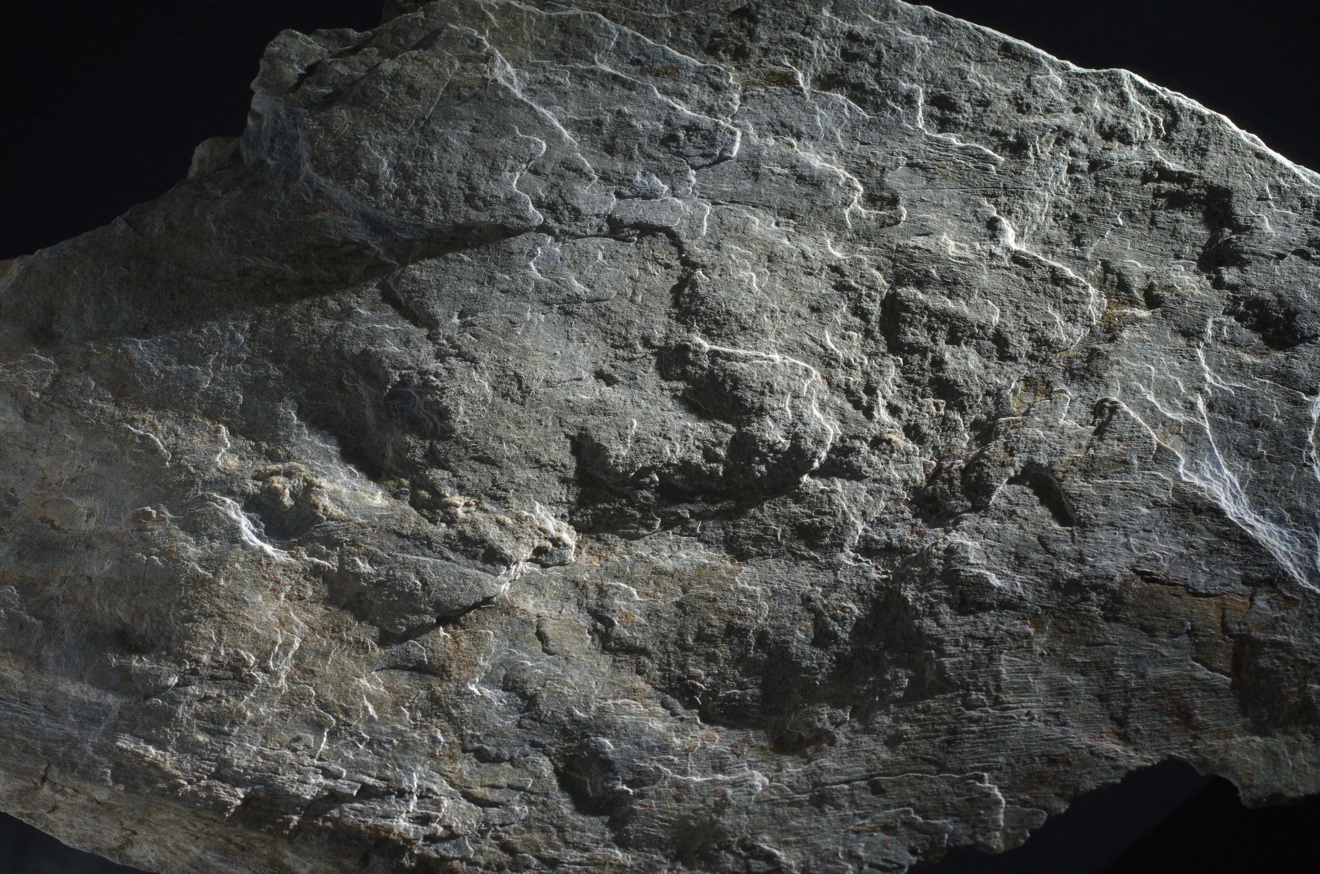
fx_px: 2744
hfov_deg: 27.0
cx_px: 660
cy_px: 437
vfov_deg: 18.1
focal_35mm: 75
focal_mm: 50
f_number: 8
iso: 400
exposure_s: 1/6
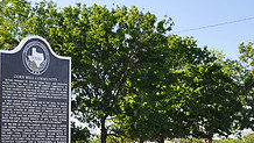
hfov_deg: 21.0
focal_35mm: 100
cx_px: 34
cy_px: 127
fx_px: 674
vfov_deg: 12.1
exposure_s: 1/50
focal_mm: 24
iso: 200
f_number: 7.1
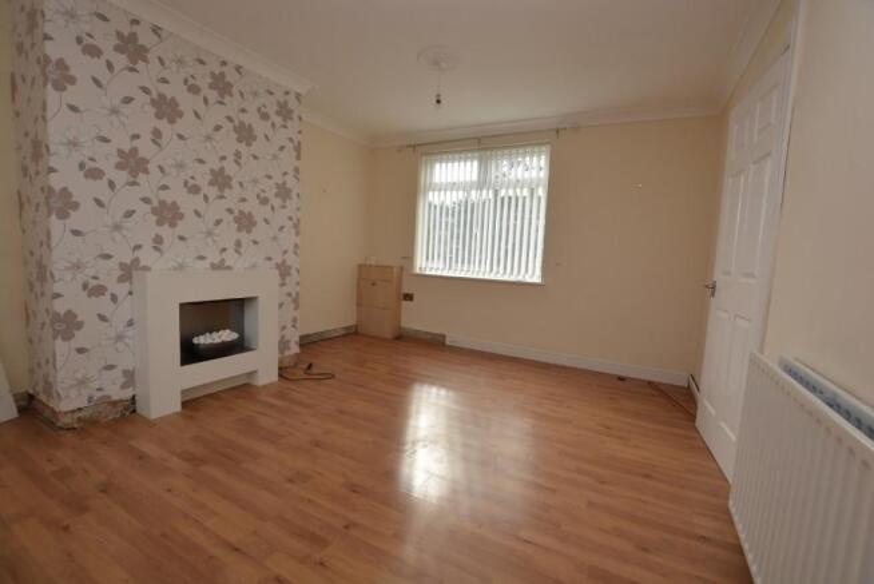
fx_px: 364
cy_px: 292
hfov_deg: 100.4
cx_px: 437
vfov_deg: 77.4
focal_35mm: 15
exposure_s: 1/125
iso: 200
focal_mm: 10
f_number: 5.6
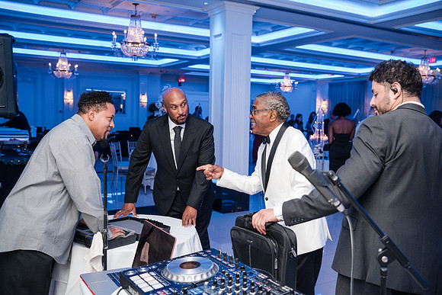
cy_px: 148
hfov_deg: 54.4
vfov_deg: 37.9
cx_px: 221
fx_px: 430
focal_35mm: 35
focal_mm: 35
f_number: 4
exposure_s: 1/250
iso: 4000
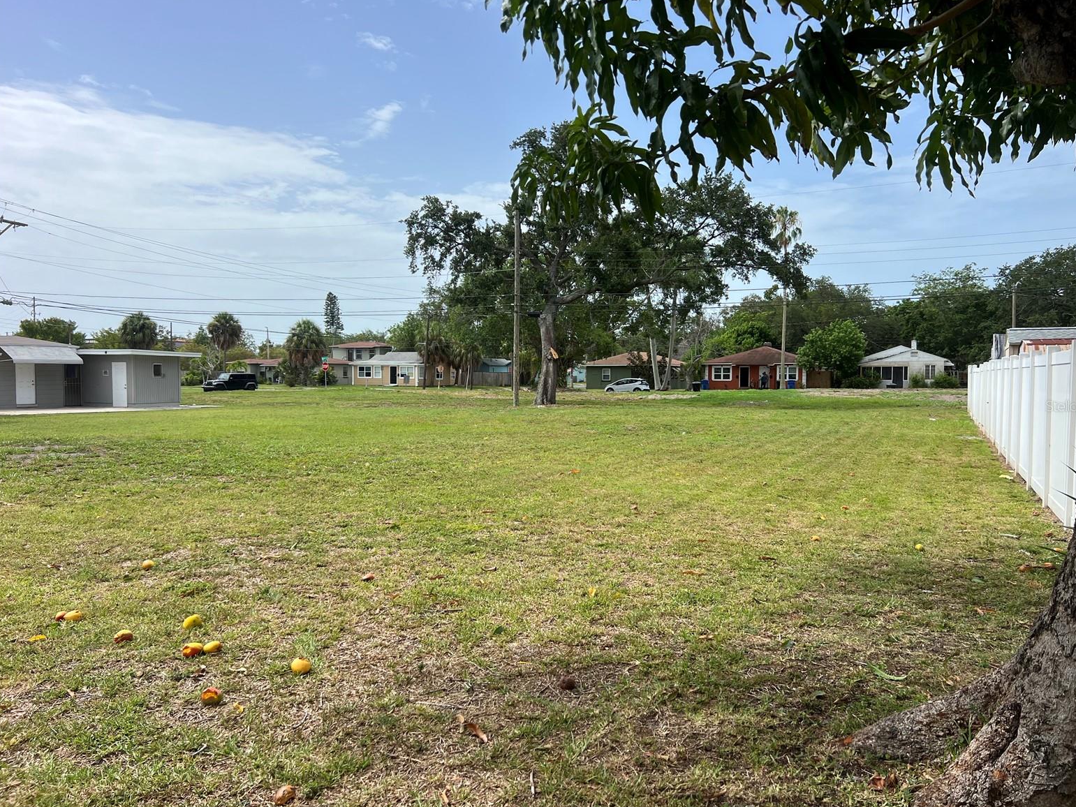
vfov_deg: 51.4
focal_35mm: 27
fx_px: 839
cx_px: 553
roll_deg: +0.0
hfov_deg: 65.3
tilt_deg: -2.5
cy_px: 406
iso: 50
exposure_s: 1/4274
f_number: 1.5
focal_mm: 5.7
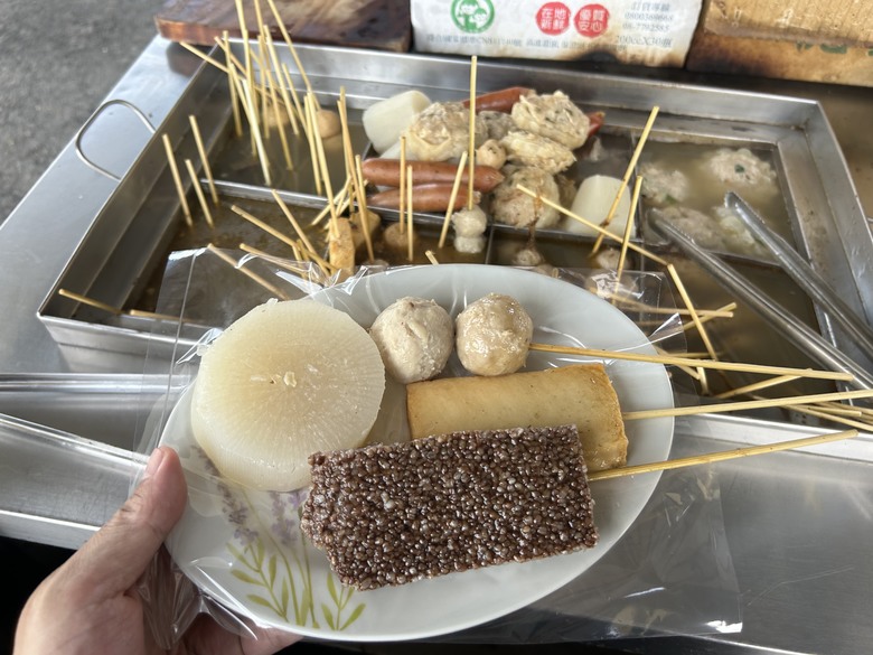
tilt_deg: -50.8
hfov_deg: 67.3
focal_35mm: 26
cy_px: 328
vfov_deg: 53.1
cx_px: 436
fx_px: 656
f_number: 1.5
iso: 50
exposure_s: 1/375
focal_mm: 5.7
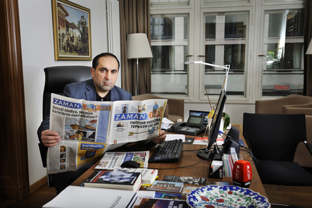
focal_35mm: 38
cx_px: 156
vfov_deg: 35.0
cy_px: 104
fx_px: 329
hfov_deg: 50.7
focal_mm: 38
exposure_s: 1/320
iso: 400
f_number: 3.2
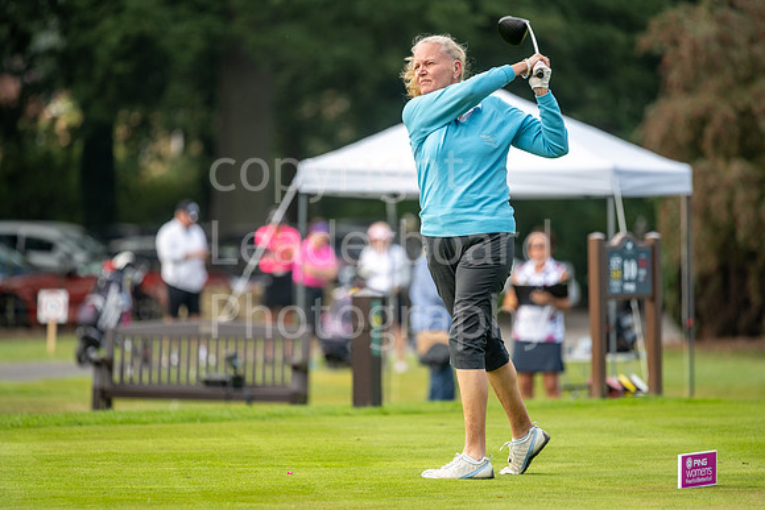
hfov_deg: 6.9
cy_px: 255
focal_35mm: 300
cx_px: 382
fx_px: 6376
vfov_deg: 4.6
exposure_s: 1/500
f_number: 4
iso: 200
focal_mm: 300
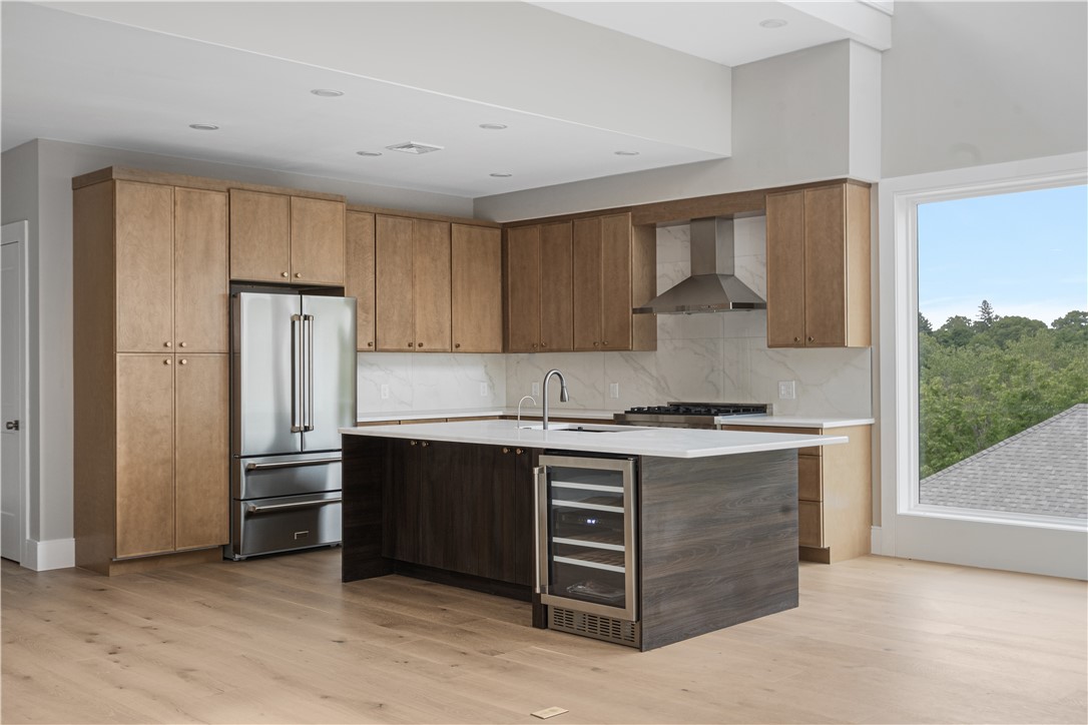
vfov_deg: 36.9
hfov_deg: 53.1
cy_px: 362
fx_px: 1088
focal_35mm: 36
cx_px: 544
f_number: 10
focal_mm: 24
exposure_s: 1/8
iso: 400
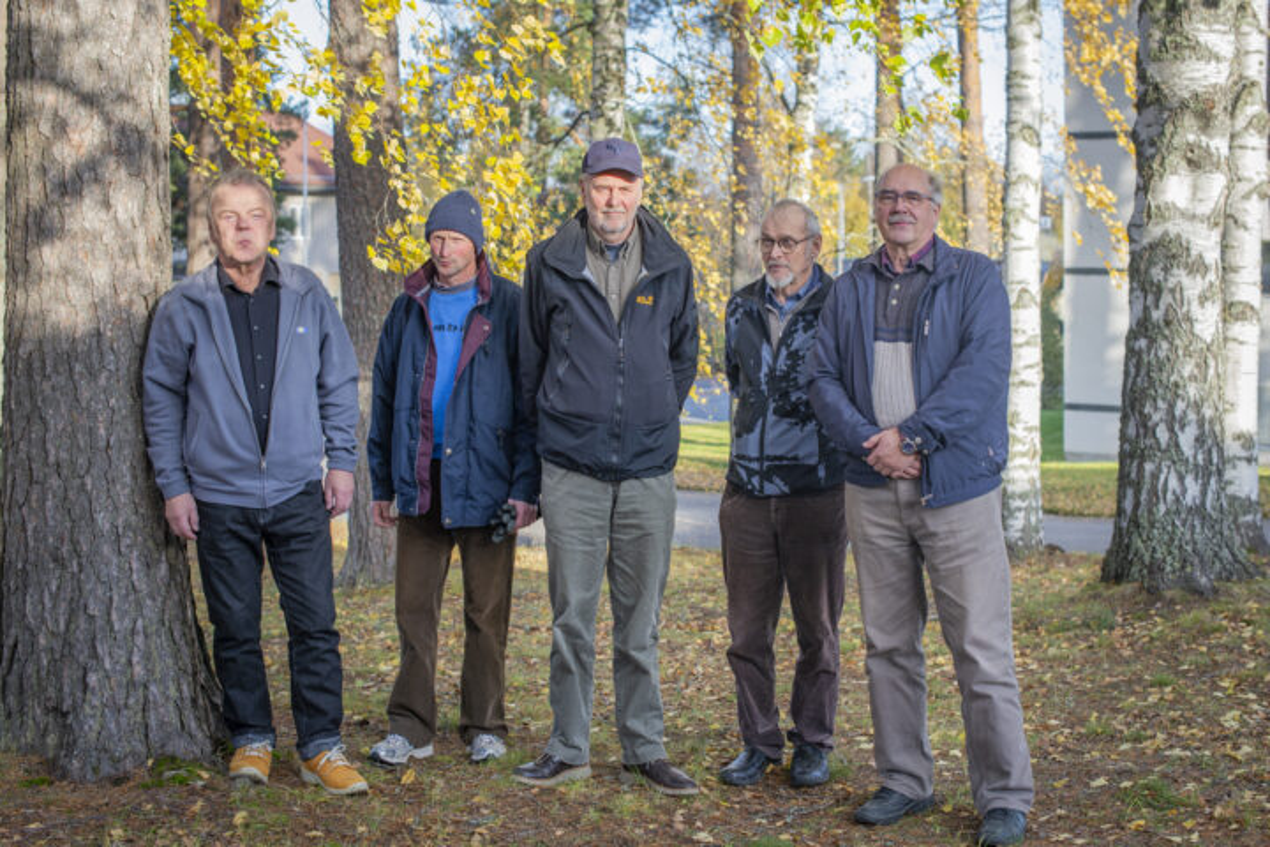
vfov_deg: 27.0
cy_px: 424
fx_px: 1764
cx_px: 635
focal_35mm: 50
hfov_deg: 39.6
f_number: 4.5
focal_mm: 50
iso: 250
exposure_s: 1/400
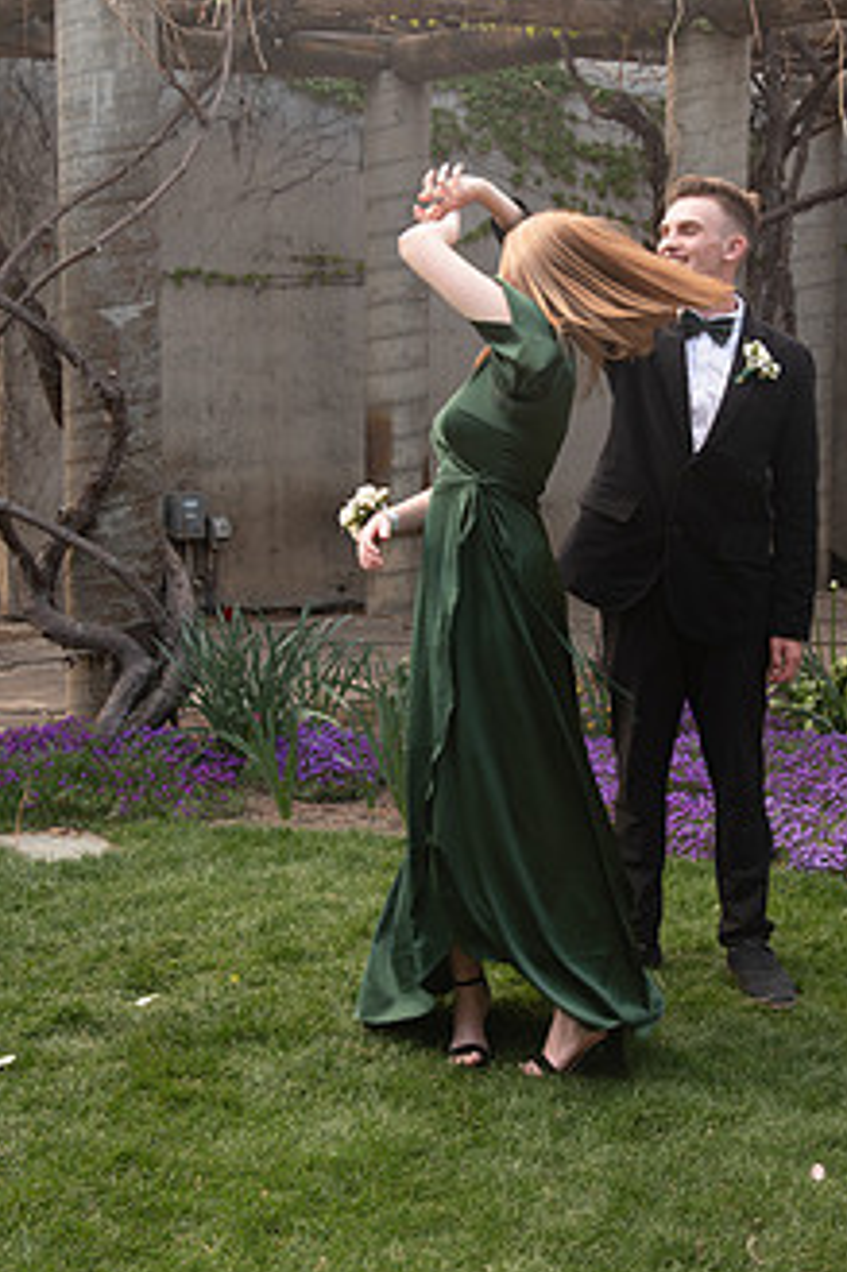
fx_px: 2226
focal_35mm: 63
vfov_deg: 31.8
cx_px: 514
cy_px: 526
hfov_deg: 21.5
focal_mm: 46
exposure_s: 1/125
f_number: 5.6
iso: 500
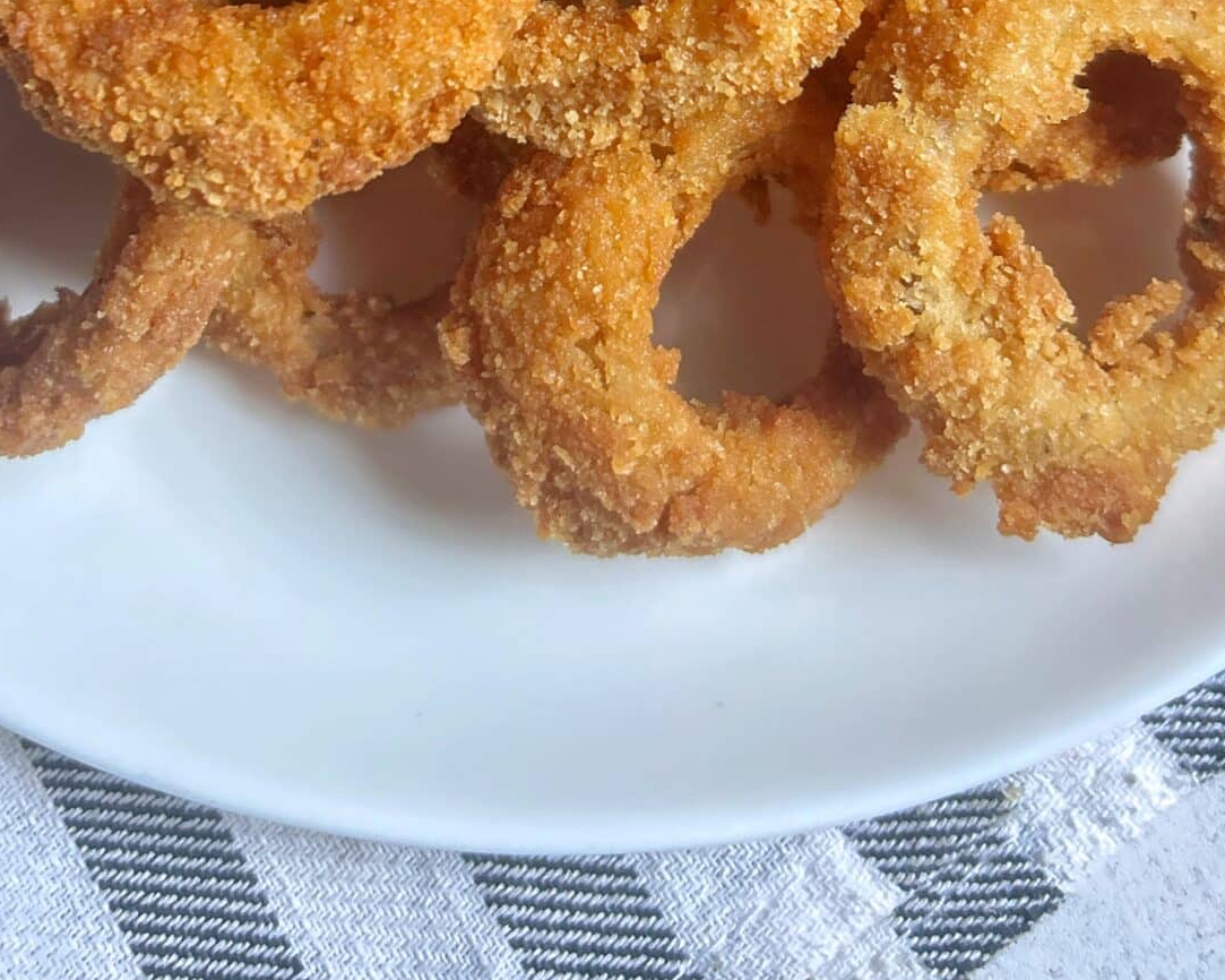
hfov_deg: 38.8
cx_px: 627
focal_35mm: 48
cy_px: -152
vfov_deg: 28.0
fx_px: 1740
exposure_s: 1/60
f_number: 1.5
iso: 200
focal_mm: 5.7
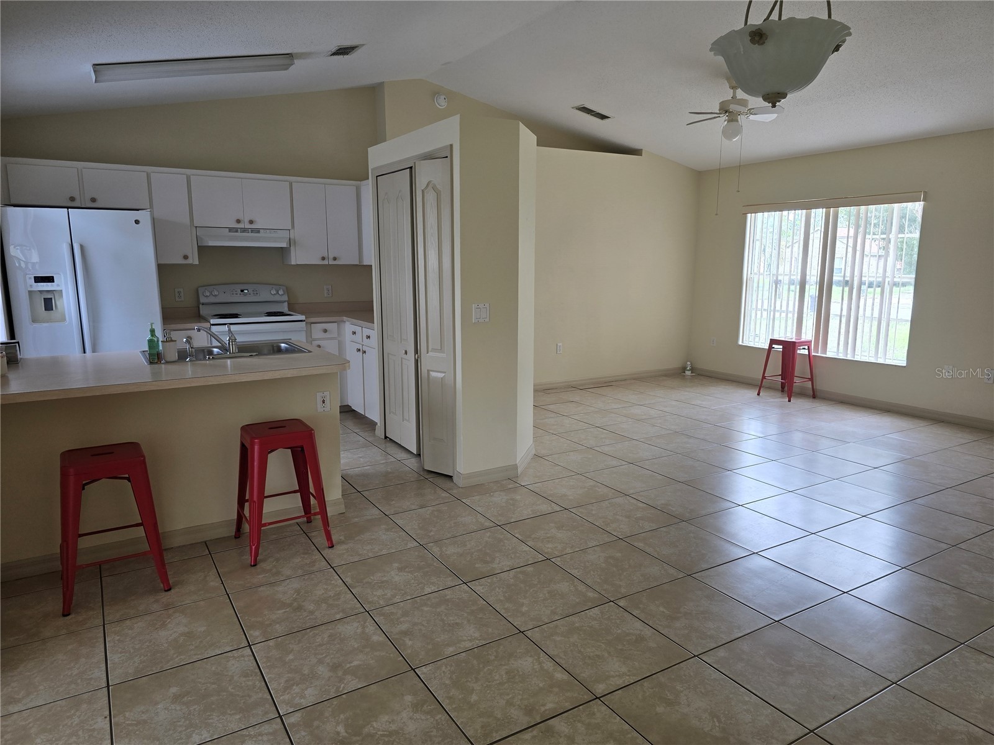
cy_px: 372
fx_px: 660
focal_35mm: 23
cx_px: 497
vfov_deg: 58.9
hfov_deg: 73.9
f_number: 1.7
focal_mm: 6.3
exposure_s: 1/180
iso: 64
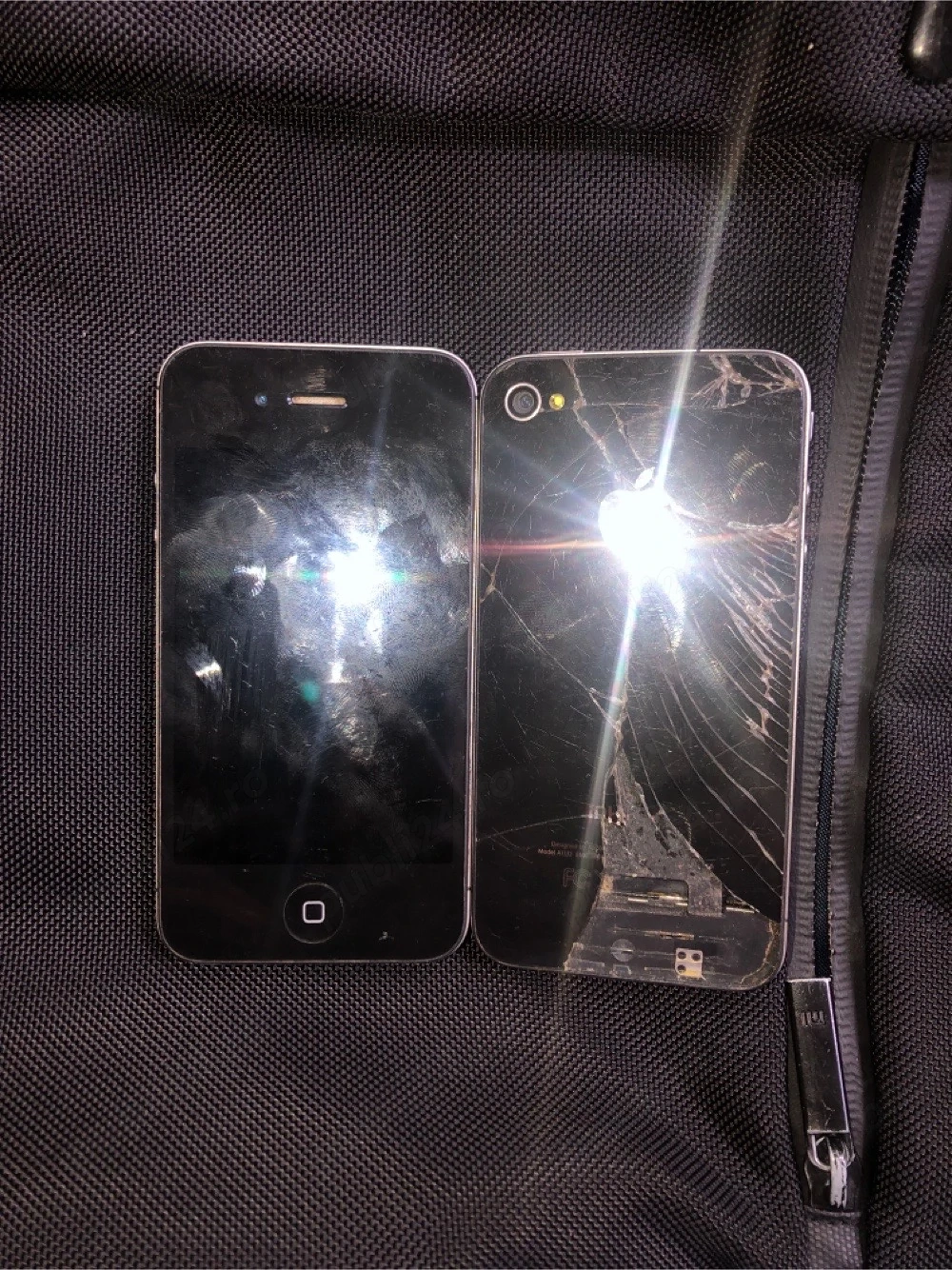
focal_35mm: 28
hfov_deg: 49.7
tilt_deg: -79.8
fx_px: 1027
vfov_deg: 63.5
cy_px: 635
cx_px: 476
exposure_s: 1/17
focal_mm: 3.99
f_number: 1.8
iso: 20
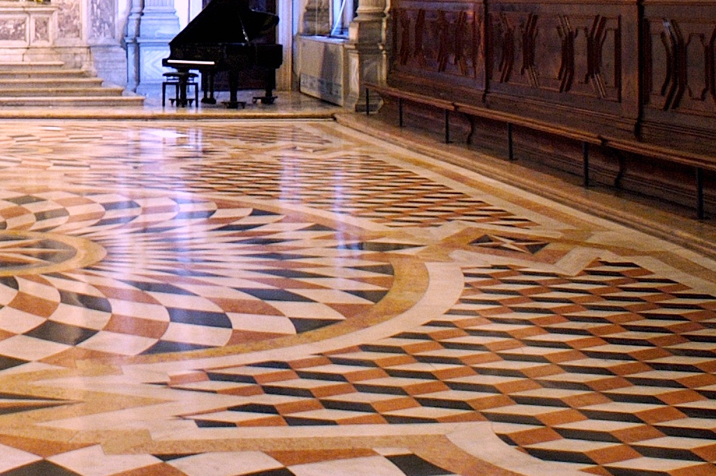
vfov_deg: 15.0
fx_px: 1749
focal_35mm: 88
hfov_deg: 22.0
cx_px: -52
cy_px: -100
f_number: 5
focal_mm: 20
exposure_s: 1/5
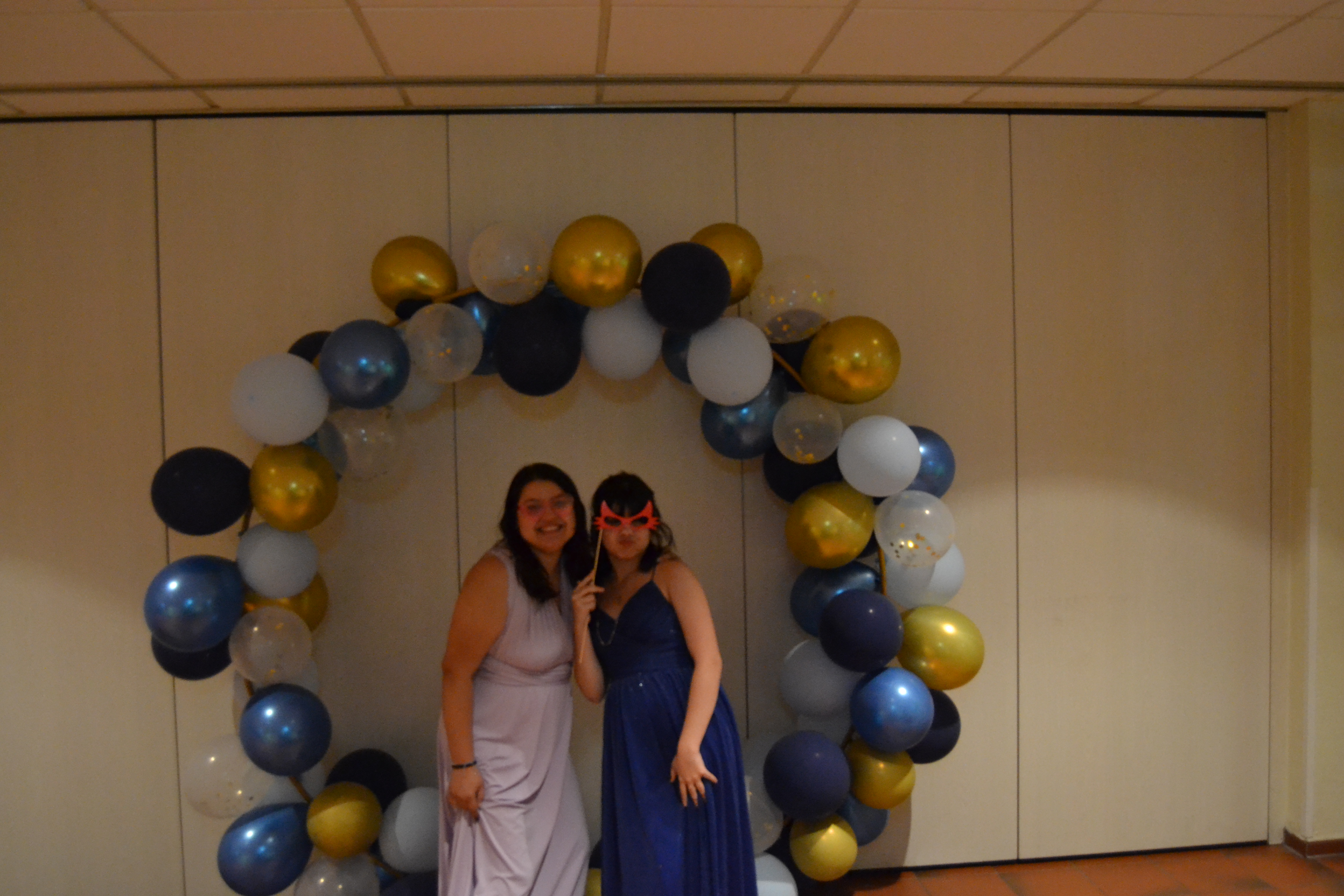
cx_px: 672
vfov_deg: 43.6
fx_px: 1120
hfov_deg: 61.9
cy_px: 448
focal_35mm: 30
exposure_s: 1/50
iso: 3200
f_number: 3.5
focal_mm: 20
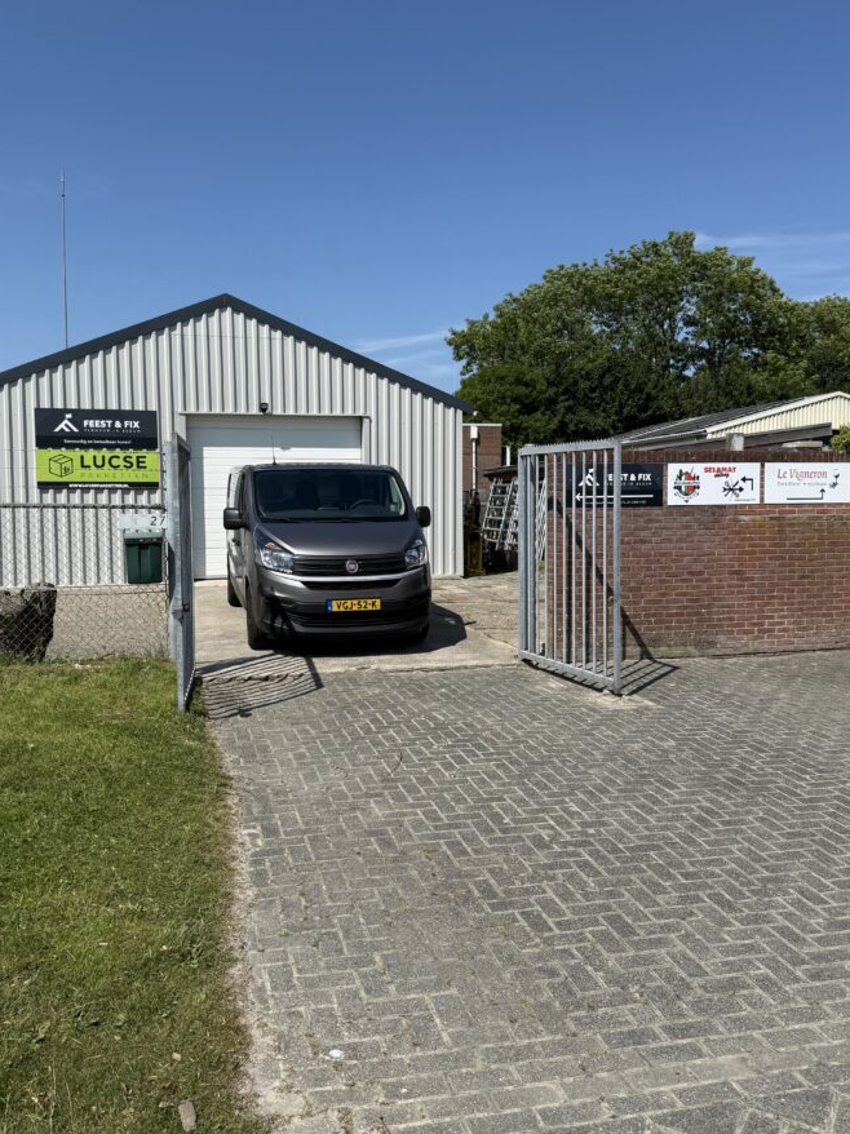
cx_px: 397
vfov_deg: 63.5
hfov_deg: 49.7
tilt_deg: -2.1
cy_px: 555
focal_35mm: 28
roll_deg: +0.4
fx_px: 917
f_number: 1.78
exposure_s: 1/7353
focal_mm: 6.76
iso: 80
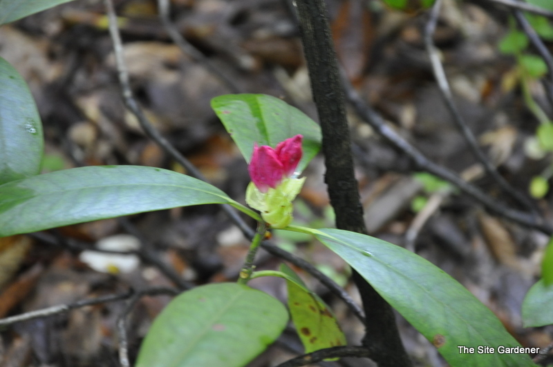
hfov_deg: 13.1
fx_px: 2417
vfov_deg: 8.7
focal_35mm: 158
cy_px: 184
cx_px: 276
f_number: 5.6
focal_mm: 105
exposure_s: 1/30
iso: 800
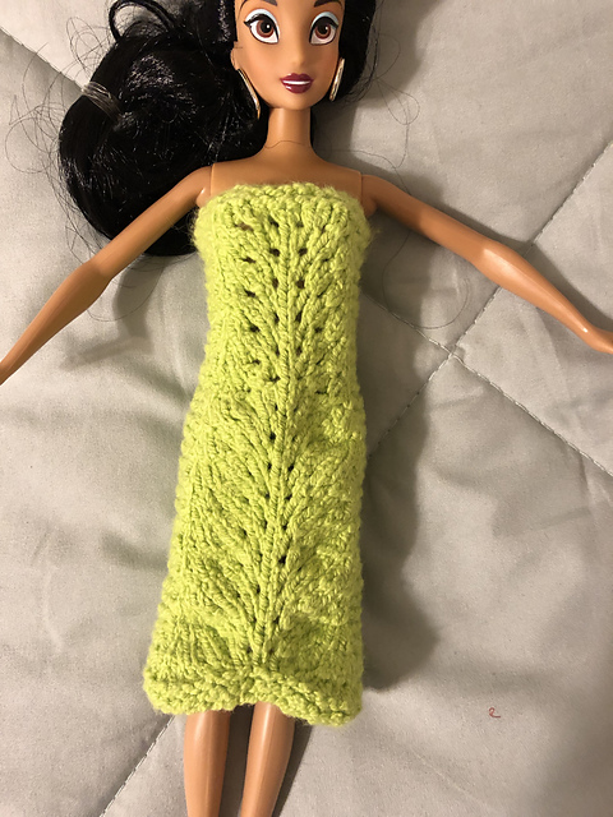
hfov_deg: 49.7
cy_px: 408
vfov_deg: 63.4
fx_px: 661
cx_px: 306
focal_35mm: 28
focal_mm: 3.99
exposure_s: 1/15
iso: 100
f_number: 1.8
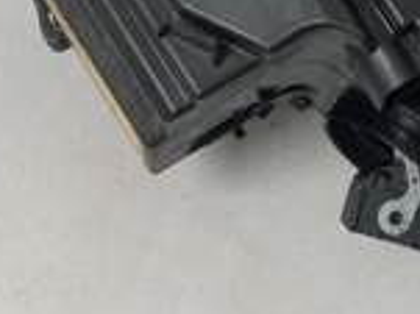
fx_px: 1443
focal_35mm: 119
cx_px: 403
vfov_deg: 12.1
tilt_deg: -53.6
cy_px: -78
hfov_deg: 16.3
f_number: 1.8
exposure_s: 1/25
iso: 40
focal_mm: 4
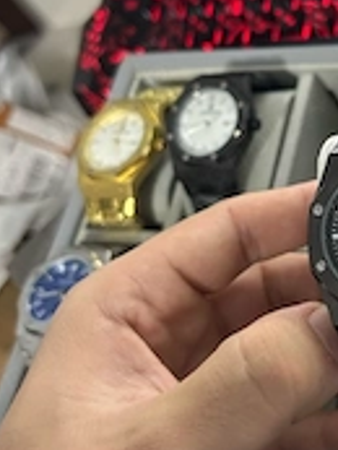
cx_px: 338
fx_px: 780
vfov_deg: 31.9
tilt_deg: -49.6
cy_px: 156
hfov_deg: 23.4
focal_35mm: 60
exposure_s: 1/40
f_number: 1.5
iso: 500
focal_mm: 5.7
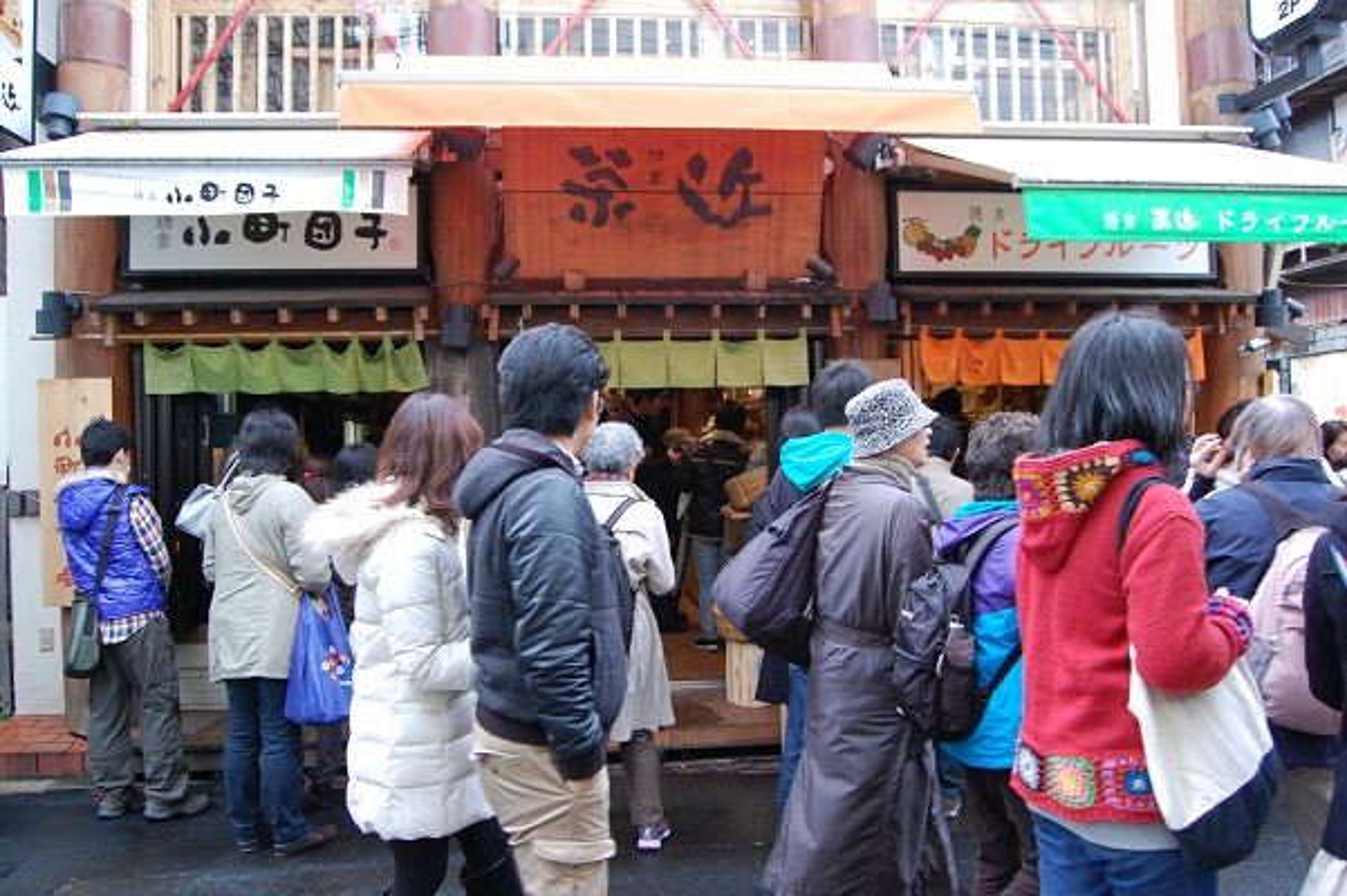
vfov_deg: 47.9
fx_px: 1010
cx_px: 674
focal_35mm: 27
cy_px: 448
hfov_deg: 67.4
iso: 800
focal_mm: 18
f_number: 5.6
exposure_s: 1/125
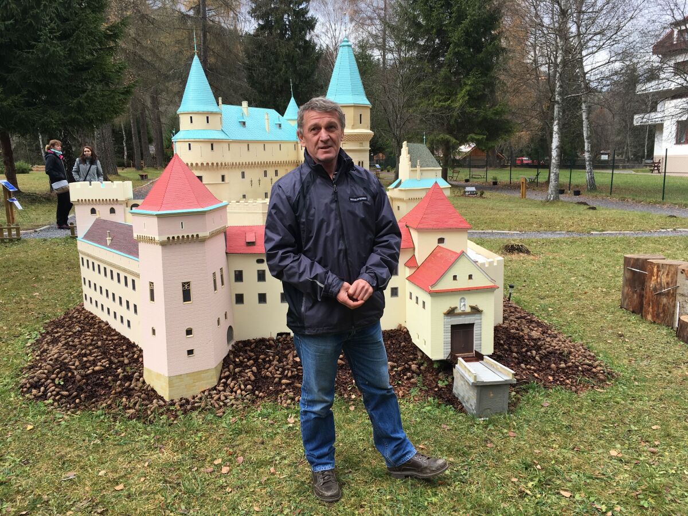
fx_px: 576
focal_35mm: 29
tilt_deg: -8.3
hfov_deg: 61.7
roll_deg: +0.0
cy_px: 258
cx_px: 344
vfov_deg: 48.2
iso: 25
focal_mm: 4.15
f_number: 2.2
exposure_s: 1/177
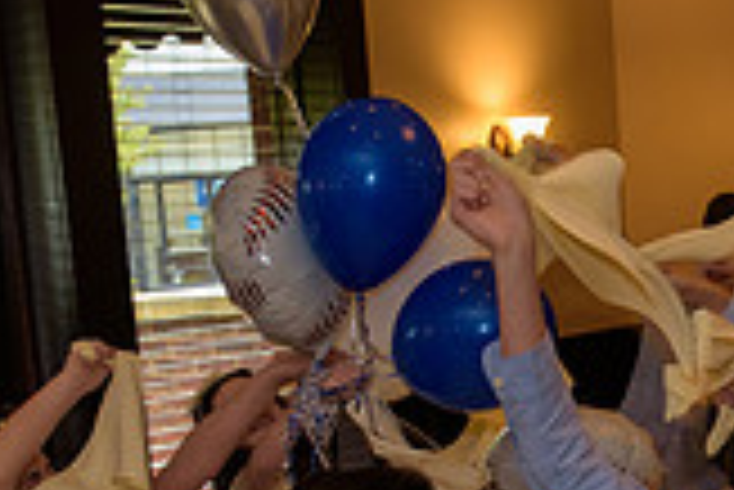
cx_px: 608
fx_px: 2245
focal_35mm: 110
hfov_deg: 18.4
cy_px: 600
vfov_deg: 12.2
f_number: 3.2
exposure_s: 1/125
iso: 1250
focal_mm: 31
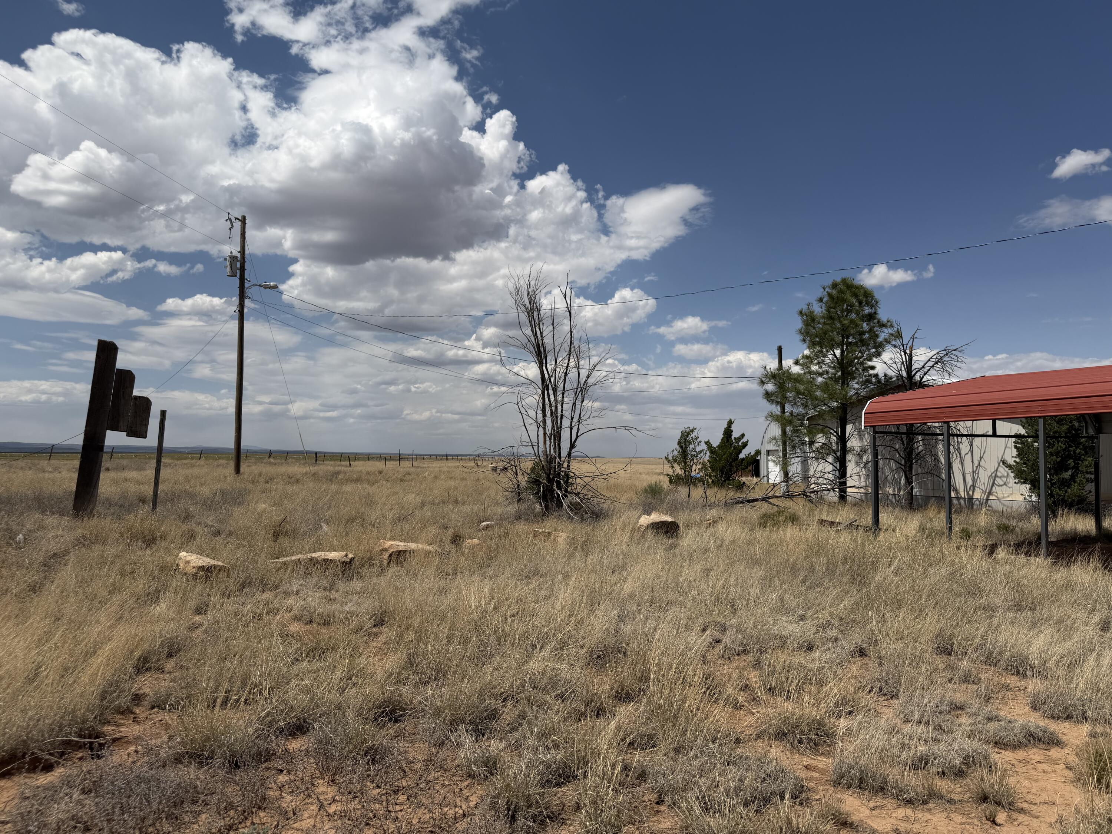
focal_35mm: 24
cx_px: 556
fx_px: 771
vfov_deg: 56.8
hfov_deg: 71.6
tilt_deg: +4.3
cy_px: 417
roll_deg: +0.0
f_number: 1.78
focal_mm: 6.76
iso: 80
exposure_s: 1/11905
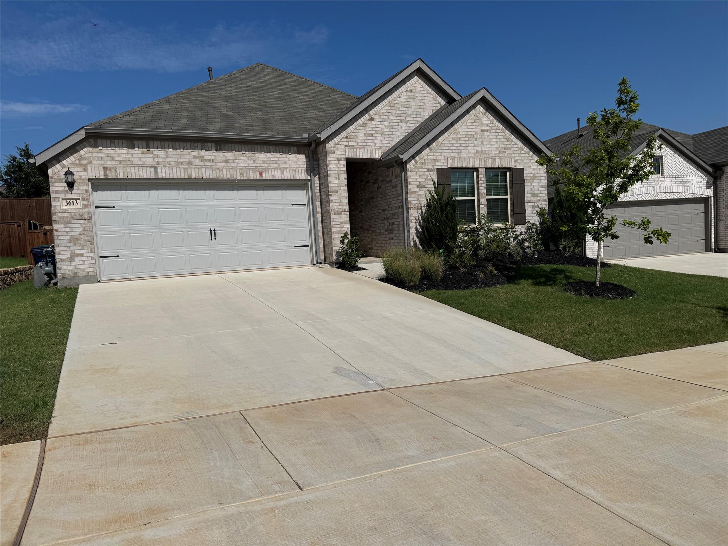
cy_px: 273
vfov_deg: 56.8
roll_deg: +3.1
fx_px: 505
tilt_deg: -3.2
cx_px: 364
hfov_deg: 71.6
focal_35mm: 24
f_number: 1.78
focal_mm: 6.76
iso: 80
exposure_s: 1/12346
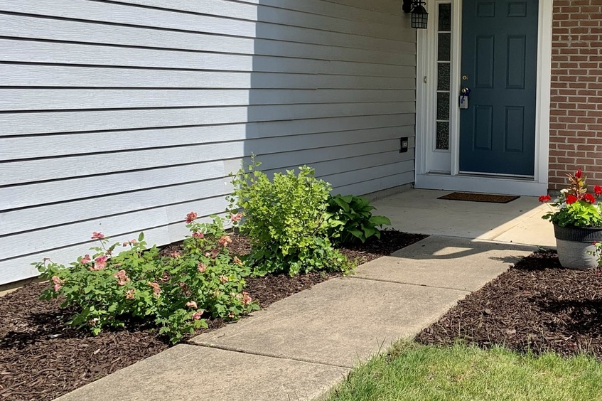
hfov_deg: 40.5
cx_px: 506
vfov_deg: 29.0
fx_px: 769
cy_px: 131
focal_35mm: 46
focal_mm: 4.25
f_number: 1.8
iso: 25
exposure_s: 1/1953
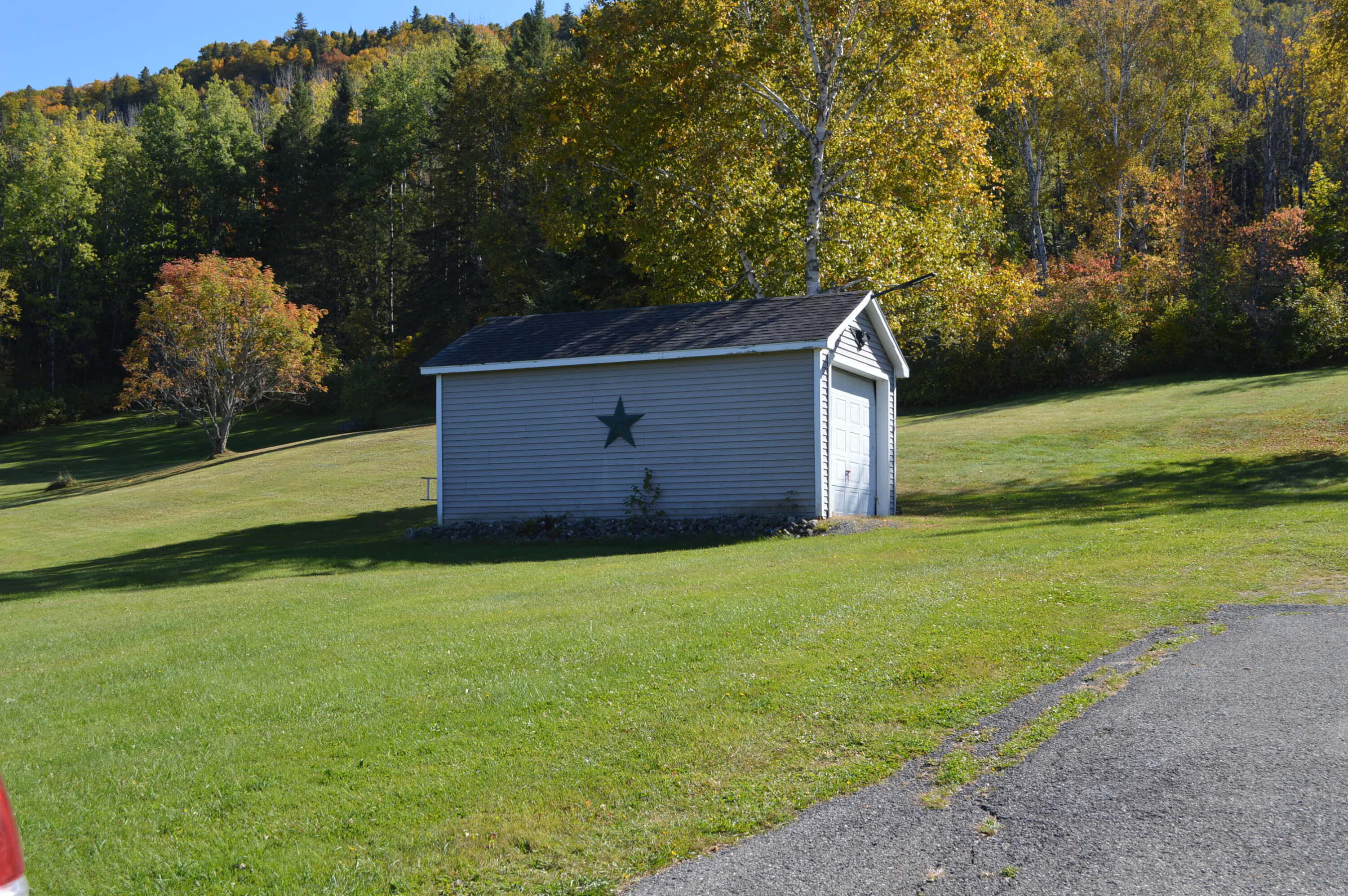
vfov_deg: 31.8
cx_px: 674
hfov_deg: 46.4
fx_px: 1571
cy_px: 448
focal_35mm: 42
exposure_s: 1/160
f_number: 6.3
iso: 100
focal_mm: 28
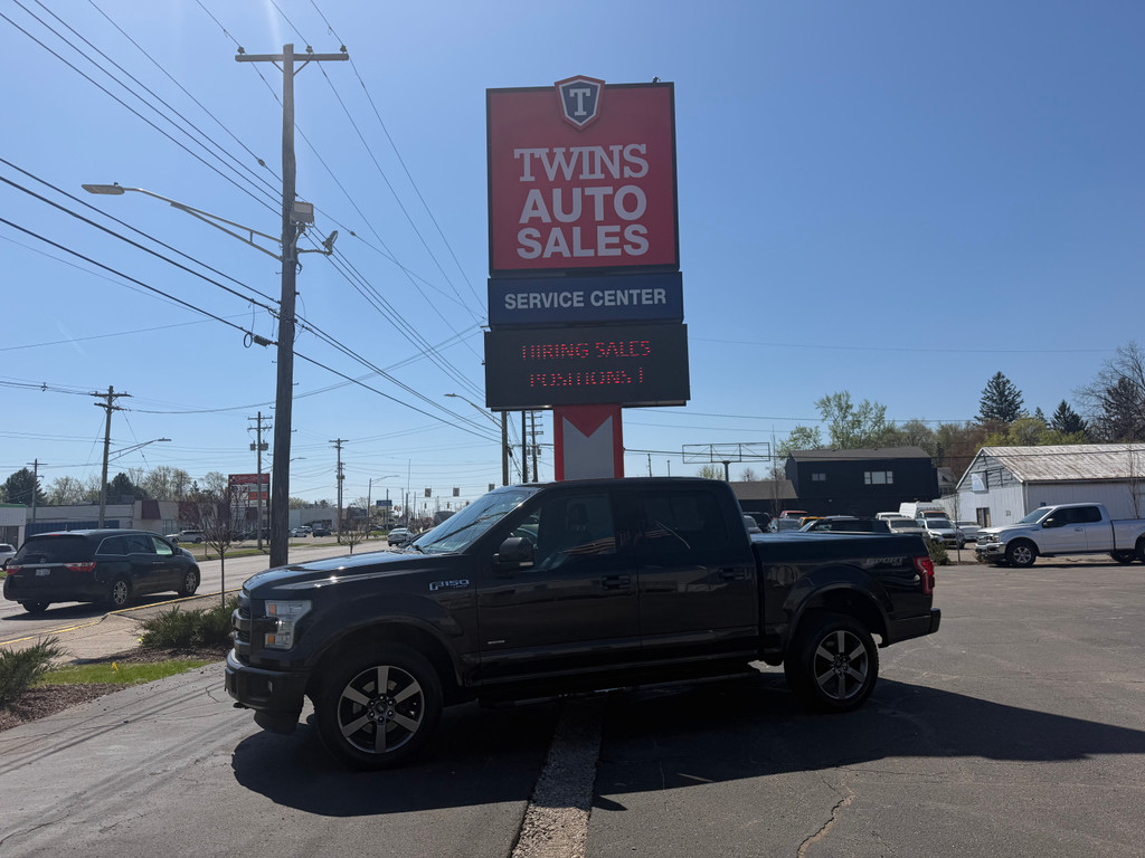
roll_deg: +2.0
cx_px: 572
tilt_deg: +6.5
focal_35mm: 24
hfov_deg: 71.6
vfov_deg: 56.8
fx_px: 794
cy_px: 429
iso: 80
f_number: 1.78
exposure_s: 1/9091
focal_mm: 6.76
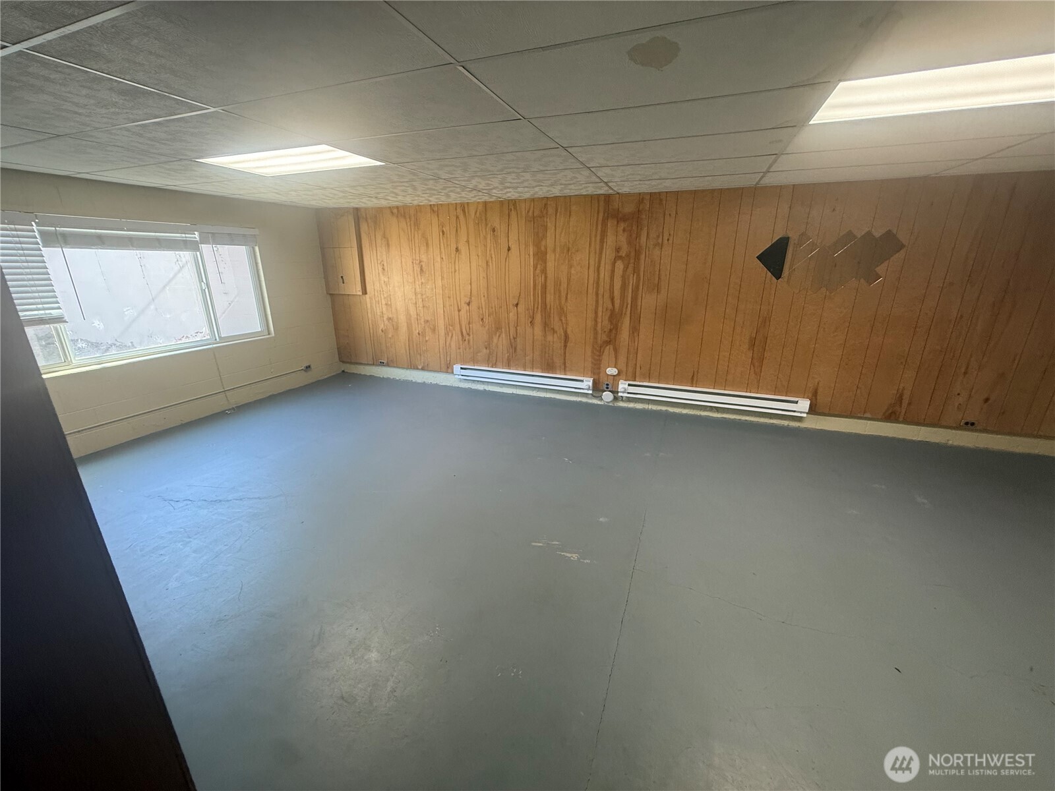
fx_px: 427
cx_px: 528
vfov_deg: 85.7
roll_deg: -0.4
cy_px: 396
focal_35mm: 14
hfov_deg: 102.1
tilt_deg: -17.8
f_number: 2.2
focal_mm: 2.22
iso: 200
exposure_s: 1/60
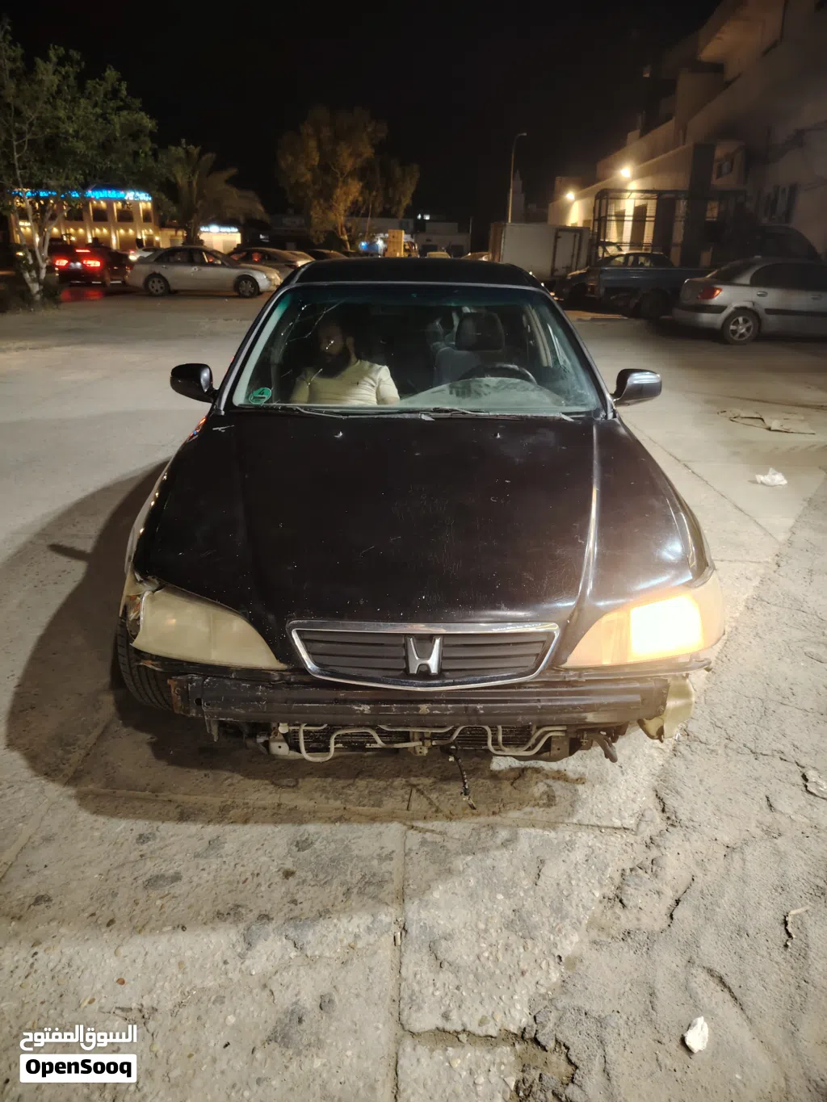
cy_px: 551
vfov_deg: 71.6
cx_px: 414
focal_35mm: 24
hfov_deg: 56.8
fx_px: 764
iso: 2131
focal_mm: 5.25
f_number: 1.75
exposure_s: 1/33.3
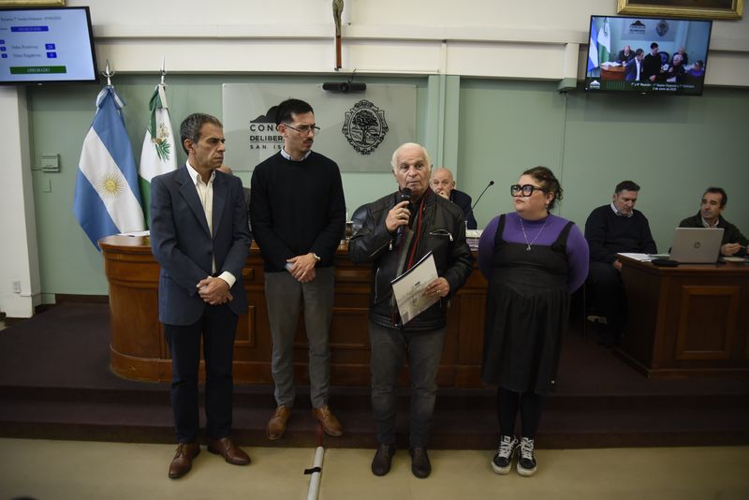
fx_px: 499
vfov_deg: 53.2
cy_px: 250
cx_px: 374
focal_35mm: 24
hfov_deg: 73.7
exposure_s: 1/250
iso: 1600
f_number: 3.5
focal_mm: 24
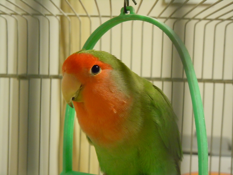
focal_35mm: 59
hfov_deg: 32.7
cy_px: 88
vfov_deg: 24.8
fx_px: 397
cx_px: 116
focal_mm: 10.6
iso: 800
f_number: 4
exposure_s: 1/13
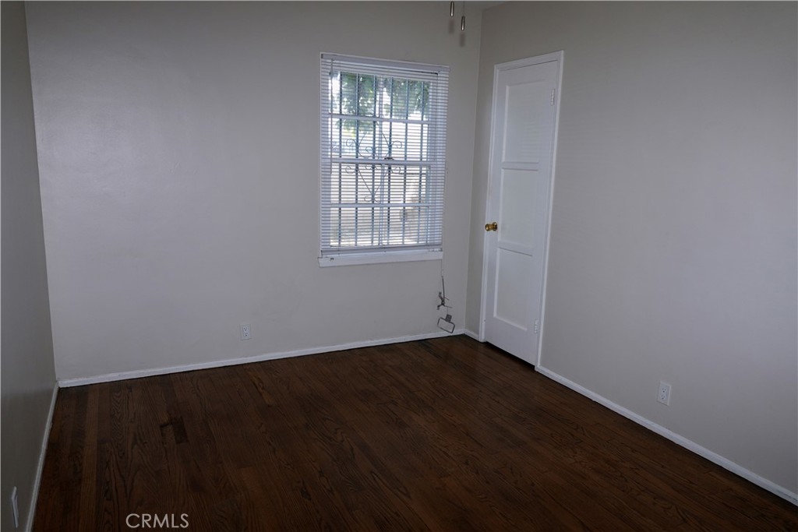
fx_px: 532
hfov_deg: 73.7
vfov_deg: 53.1
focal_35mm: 24
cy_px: 266
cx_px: 399
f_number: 2.8
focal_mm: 16
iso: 160
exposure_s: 1/60.1
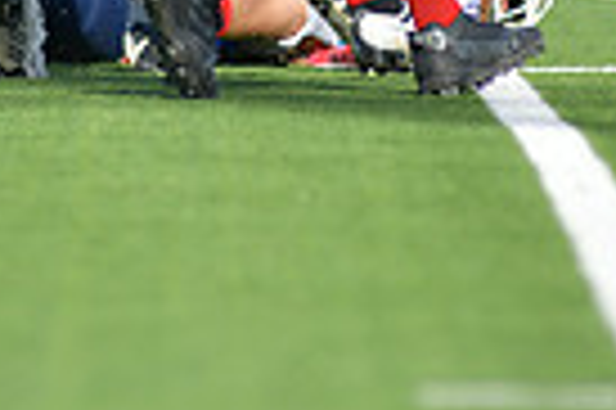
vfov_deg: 1.1
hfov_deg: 1.6
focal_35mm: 1269
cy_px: -182
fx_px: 21688
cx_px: 261
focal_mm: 300
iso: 90
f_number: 3.5
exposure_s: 1/2000
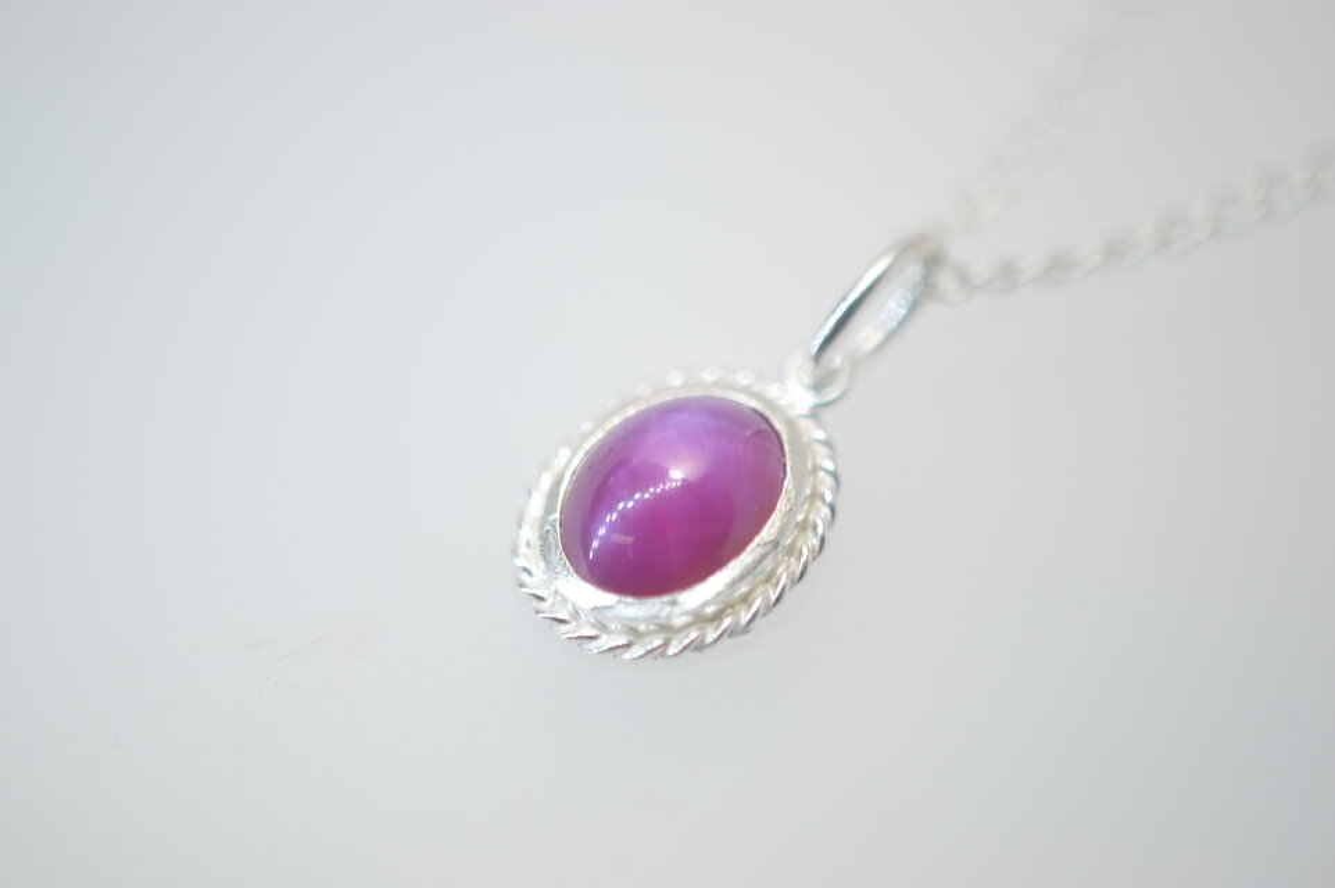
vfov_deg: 10.7
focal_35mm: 128
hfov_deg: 16.1
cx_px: 668
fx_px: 4725
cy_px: 444
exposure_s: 1/125
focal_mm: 85
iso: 100
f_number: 4.2
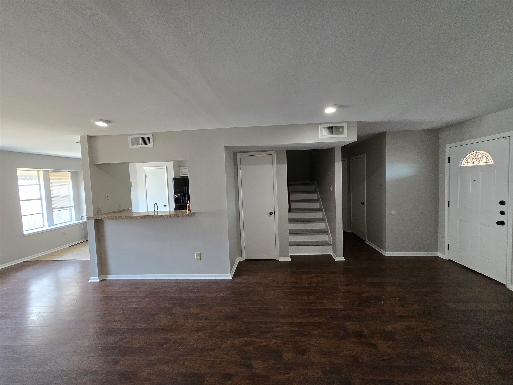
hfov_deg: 106.2
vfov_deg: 89.9
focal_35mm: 13
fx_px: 193
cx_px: 256
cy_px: 192
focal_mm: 1.7
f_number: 2.2
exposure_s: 1/60
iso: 250
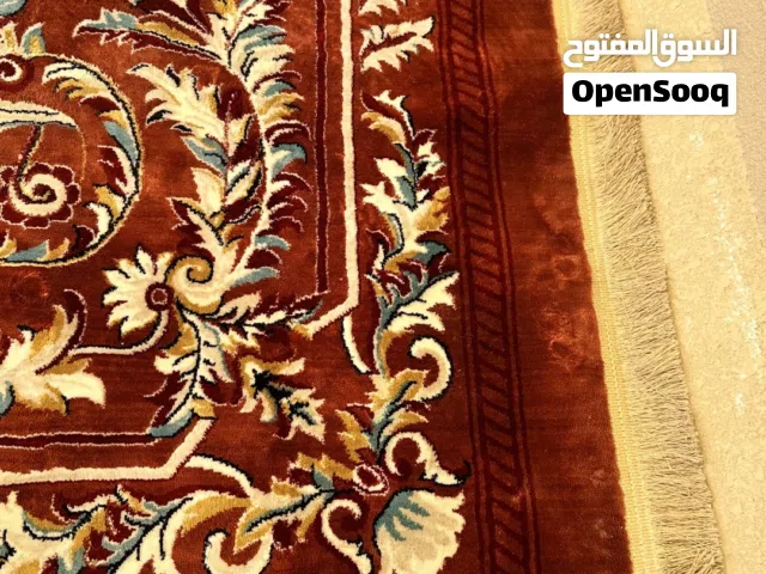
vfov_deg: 56.8
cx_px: 383
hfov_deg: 71.6
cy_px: 287
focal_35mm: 24
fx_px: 531
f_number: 1.78
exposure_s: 1/604
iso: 80
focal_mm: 6.86
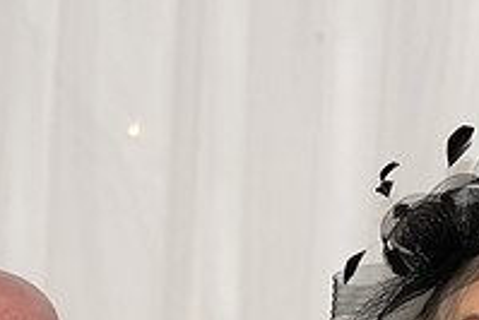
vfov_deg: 2.0
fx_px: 8961
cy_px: 463
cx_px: 275
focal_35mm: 673
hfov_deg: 3.1
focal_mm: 200
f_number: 2.8
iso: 400
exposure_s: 1/160
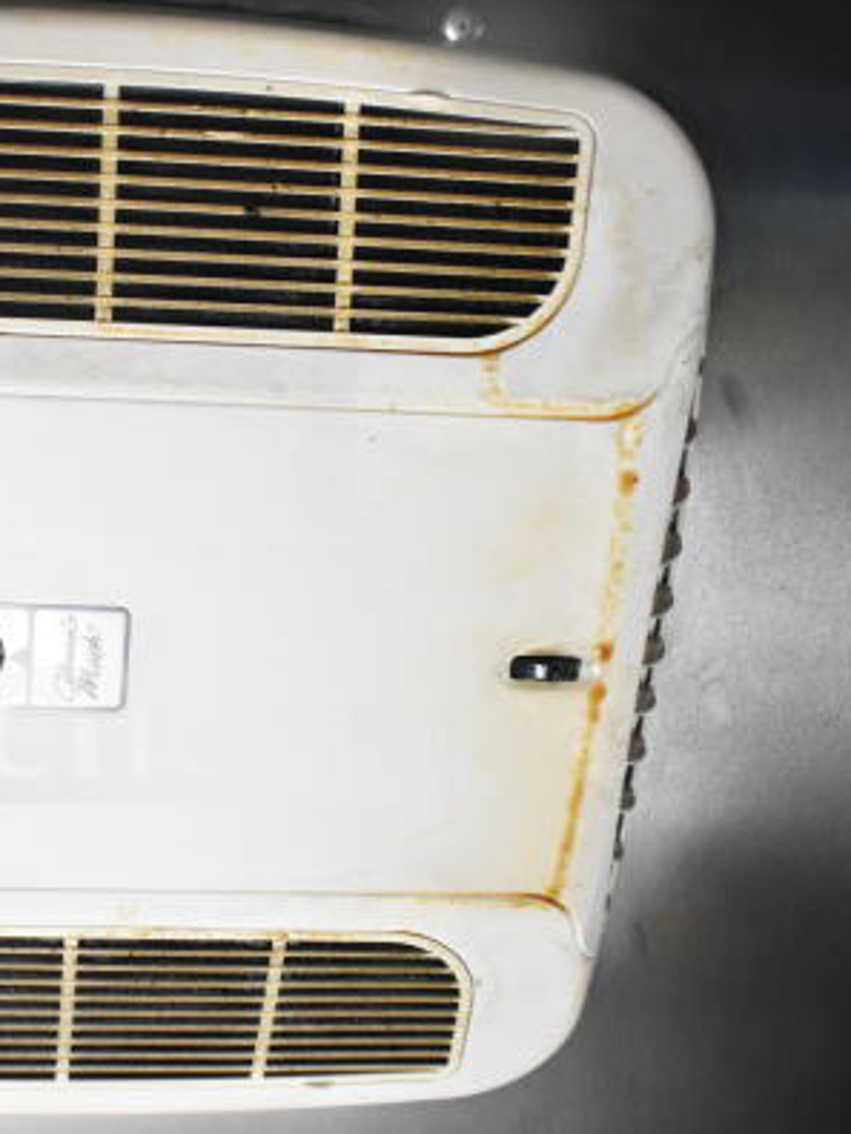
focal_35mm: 40
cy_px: 577
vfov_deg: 46.8
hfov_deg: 34.3
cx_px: 109
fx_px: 1311
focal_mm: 18
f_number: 6.3
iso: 1600
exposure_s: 1/160
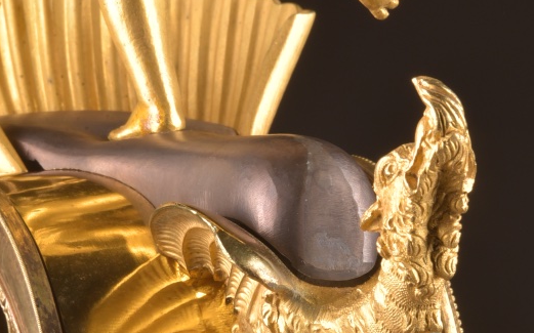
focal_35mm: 423
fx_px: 6153
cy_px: 316
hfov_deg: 5.0
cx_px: 405
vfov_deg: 3.1
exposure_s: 1/125
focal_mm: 180
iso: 400
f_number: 22
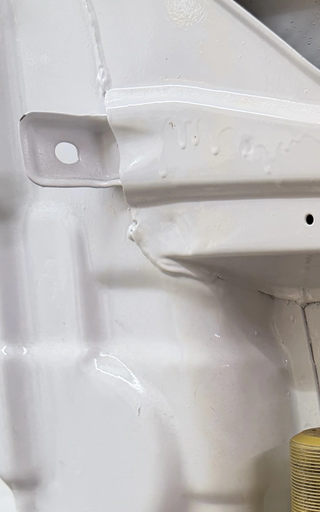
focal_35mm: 64
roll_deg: -1.8
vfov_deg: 28.9
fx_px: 893
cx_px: 410
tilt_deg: -17.3
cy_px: 566
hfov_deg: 18.9
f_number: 1.78
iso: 200
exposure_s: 1/100
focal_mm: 6.76
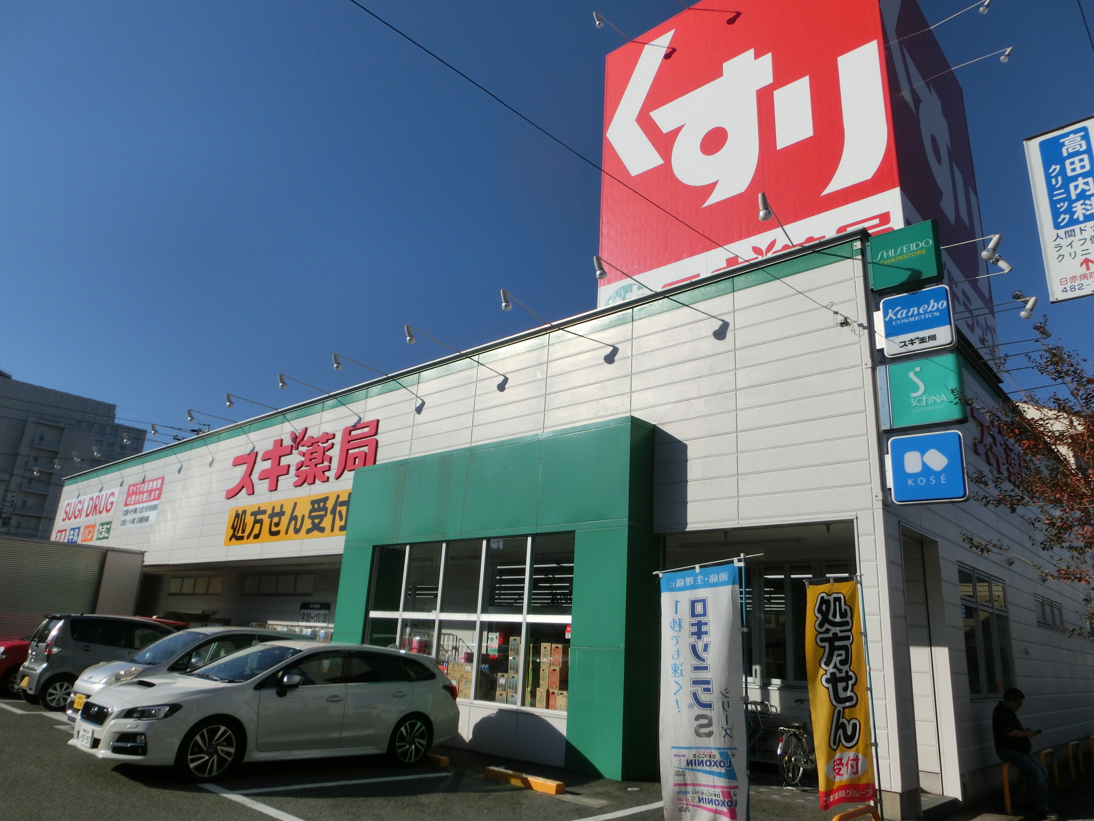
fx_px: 758
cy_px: 410
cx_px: 547
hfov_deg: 71.6
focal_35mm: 24
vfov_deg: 56.8
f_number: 7.9
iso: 80
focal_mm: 4.24
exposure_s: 1/500
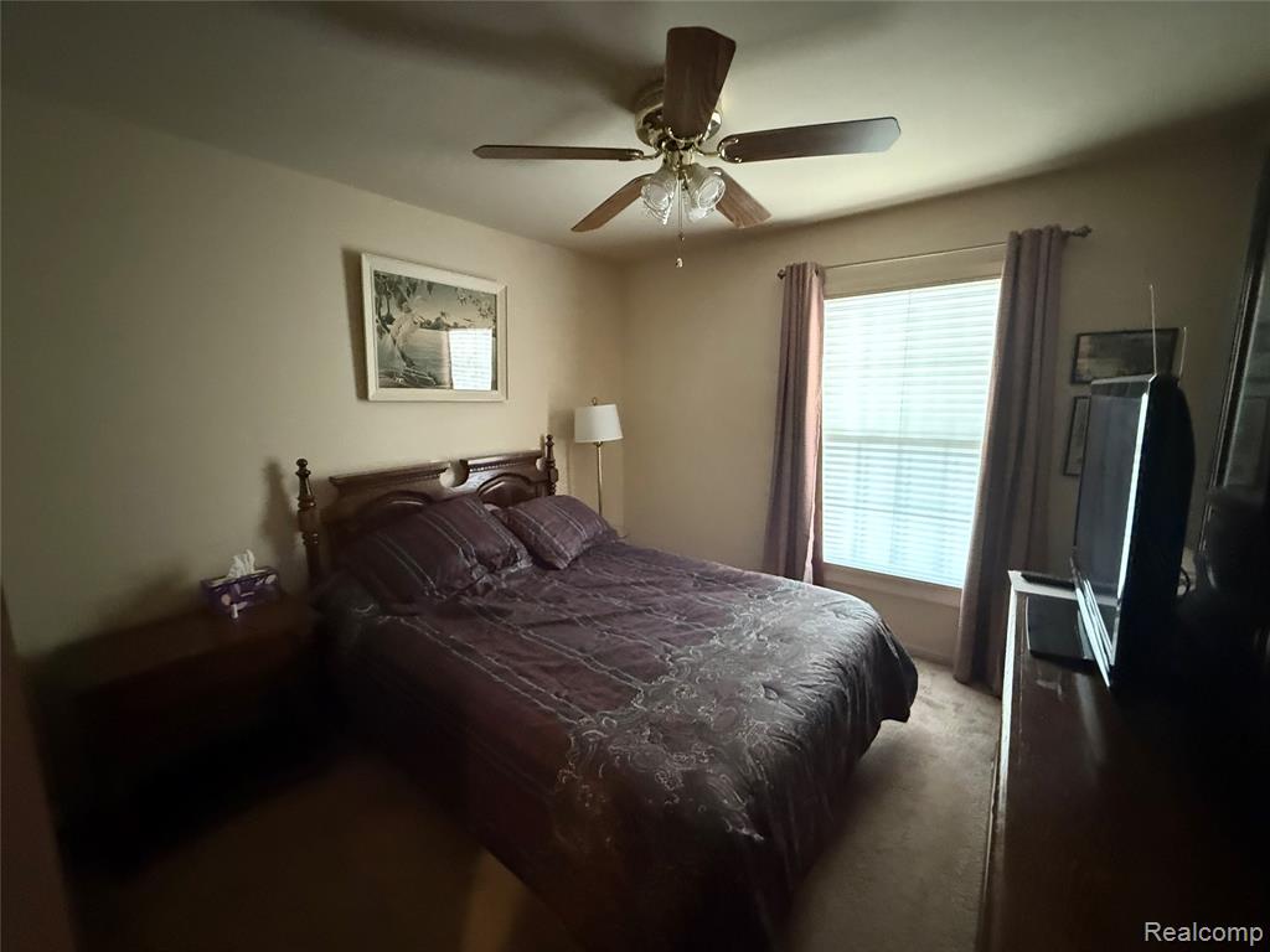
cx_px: 635
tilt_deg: -9.1
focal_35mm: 14
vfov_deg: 85.7
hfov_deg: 102.1
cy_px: 476
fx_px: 514
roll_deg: +1.1
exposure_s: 1/40
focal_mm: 2.22
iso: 1250
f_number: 2.2
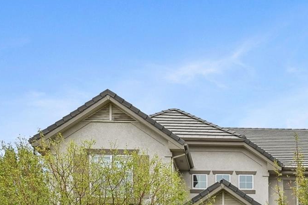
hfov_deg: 27.2
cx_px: 305
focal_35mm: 70
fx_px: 600
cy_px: 237
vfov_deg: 18.5
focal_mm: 29.5
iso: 400
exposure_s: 1/320
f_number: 10
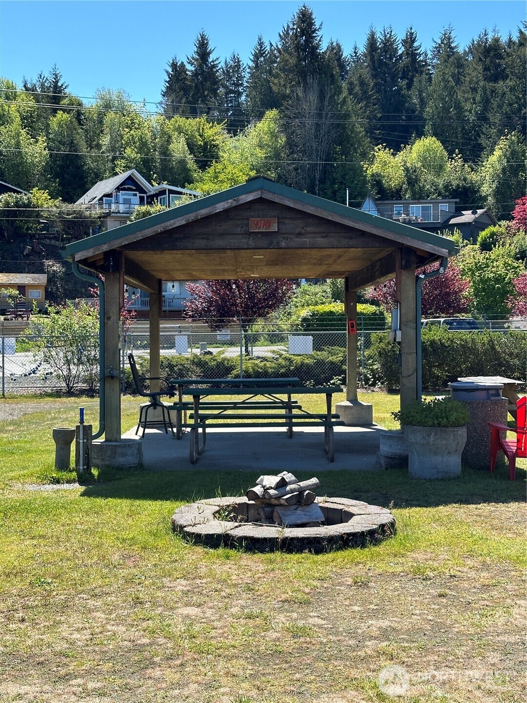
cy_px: 352
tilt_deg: +0.9
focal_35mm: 48
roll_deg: +1.0
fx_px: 974
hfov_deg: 30.3
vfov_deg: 39.7
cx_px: 264
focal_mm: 6.86
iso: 64
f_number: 1.78
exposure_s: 1/1590
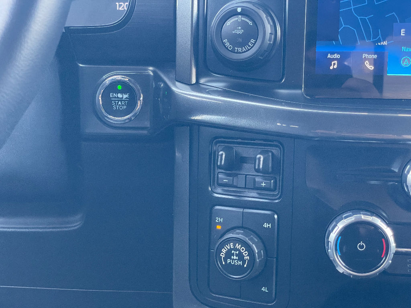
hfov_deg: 36.8
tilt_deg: -13.5
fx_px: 617
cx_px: 206
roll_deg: +0.1
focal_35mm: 52
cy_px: 154
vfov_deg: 28.0
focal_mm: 6
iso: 250
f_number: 2
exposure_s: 1/94
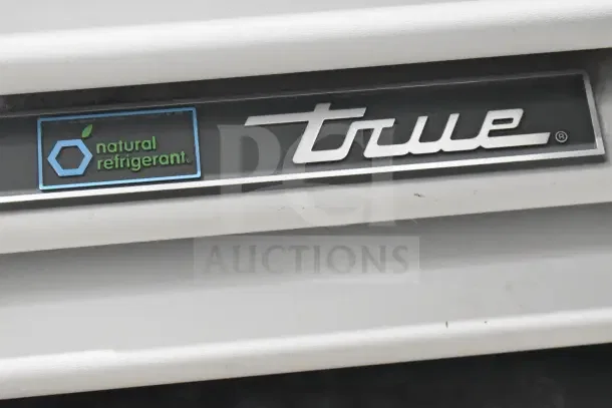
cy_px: 204
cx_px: 306
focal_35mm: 82
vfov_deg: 16.6
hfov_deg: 24.6
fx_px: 1403
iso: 6400
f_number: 5.6
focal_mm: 55
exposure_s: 1/100
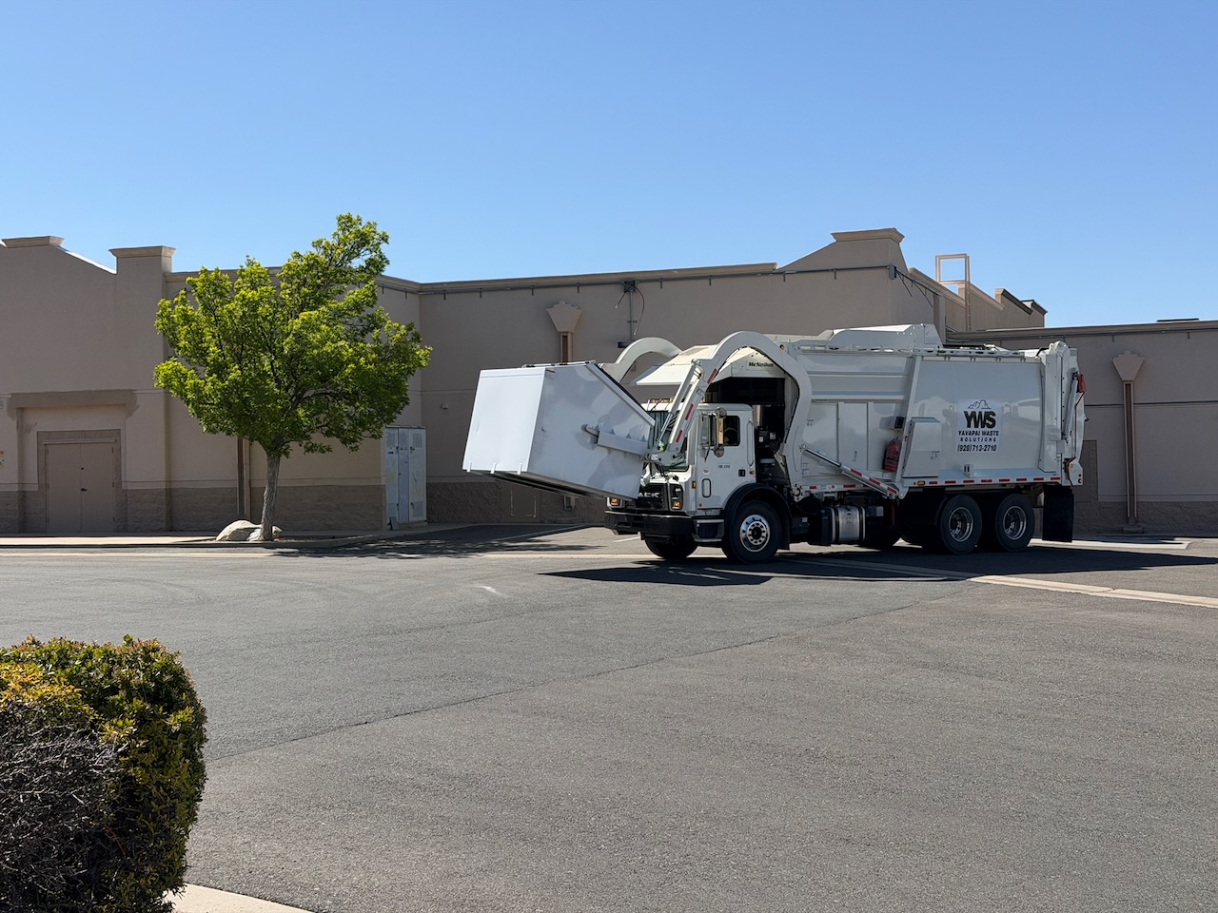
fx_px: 1689
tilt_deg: -0.3
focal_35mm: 48
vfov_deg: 30.3
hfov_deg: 39.7
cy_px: 456
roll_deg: +1.8
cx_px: 609
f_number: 1.78
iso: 64
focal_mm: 6.76
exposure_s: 1/5208
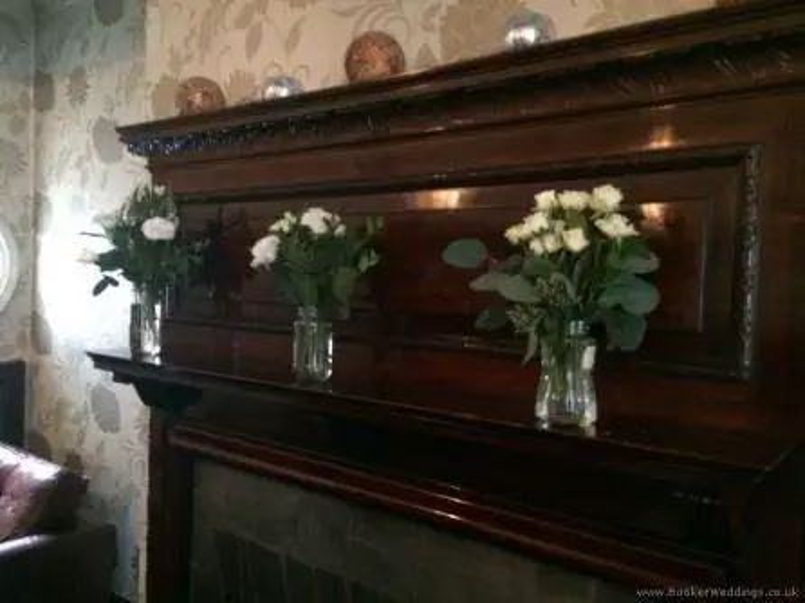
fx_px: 674
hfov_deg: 61.7
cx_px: 402
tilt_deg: -3.5
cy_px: 302
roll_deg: -0.4
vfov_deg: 48.2
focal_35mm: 29
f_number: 2.2
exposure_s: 1/17
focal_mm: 4.15
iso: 500
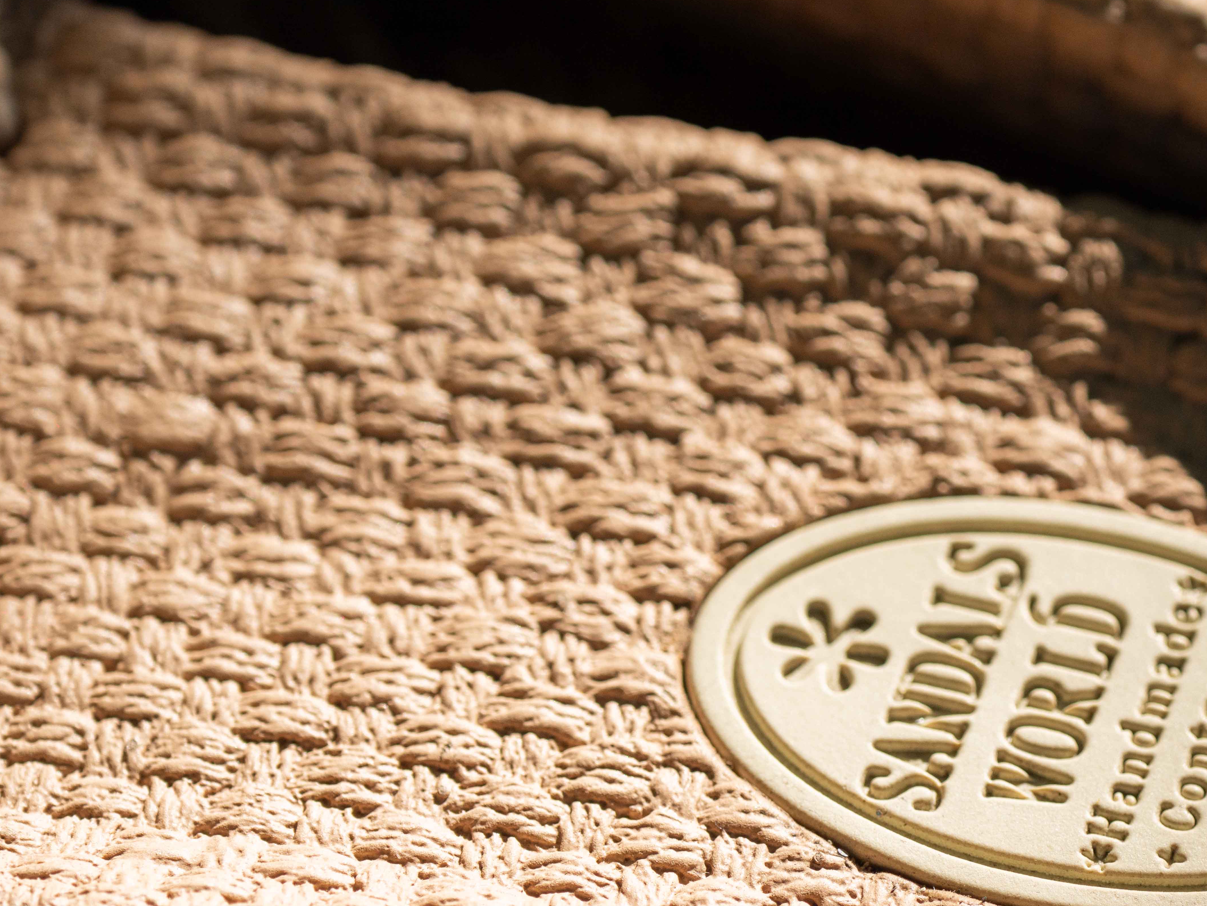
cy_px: 647
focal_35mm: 273
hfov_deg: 7.2
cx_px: 1097
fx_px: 9519
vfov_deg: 5.4
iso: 200
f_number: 4
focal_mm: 127
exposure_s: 1/640
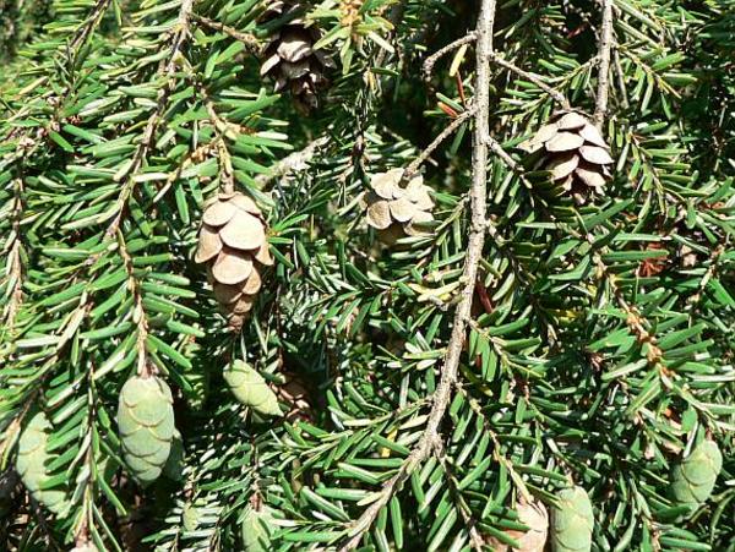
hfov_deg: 52.6
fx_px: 744
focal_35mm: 35
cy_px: 276
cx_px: 368
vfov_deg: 40.8
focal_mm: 6
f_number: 4
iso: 64
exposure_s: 1/200
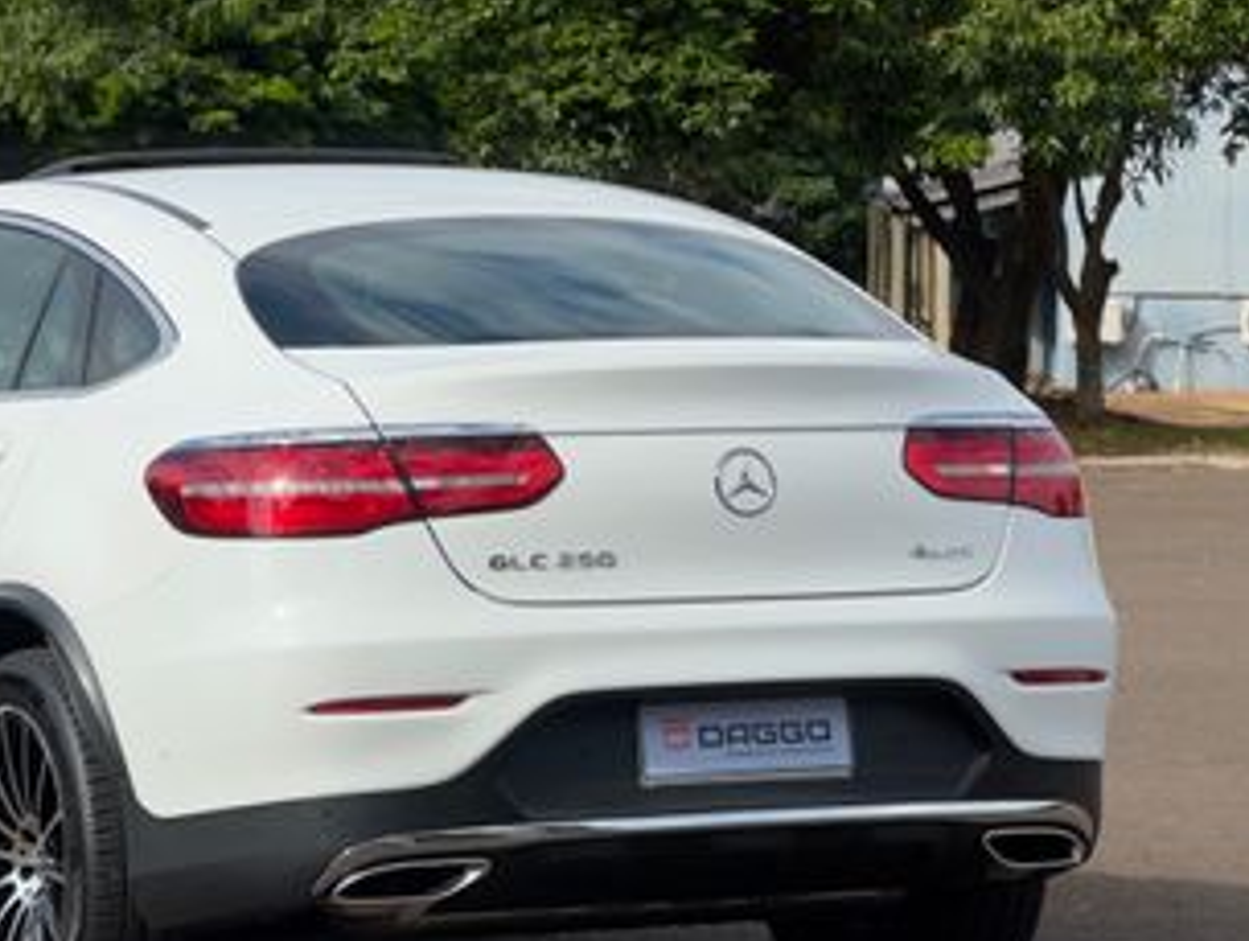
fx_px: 4300
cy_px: 440
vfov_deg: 12.5
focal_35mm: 119
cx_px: 296
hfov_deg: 16.4
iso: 25
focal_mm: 9
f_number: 2.8
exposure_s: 1/704
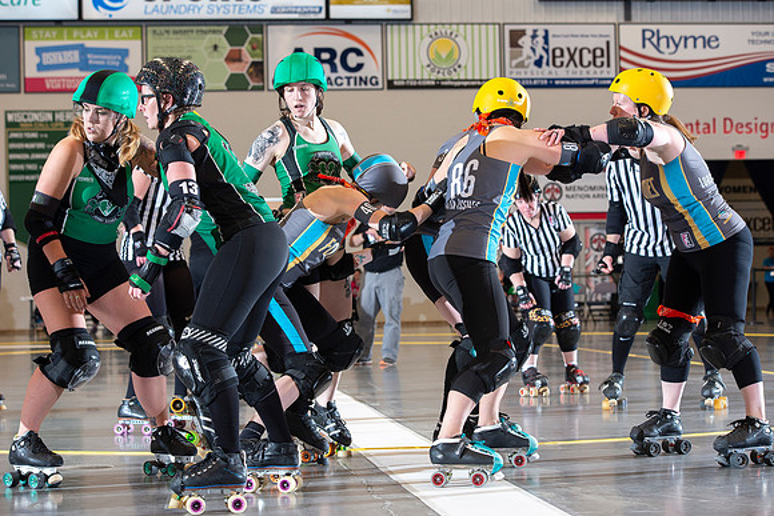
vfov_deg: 15.9
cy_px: 258
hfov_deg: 23.6
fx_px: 1849
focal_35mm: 86
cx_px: 387
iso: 640
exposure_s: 1/160
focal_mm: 86
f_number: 5.6
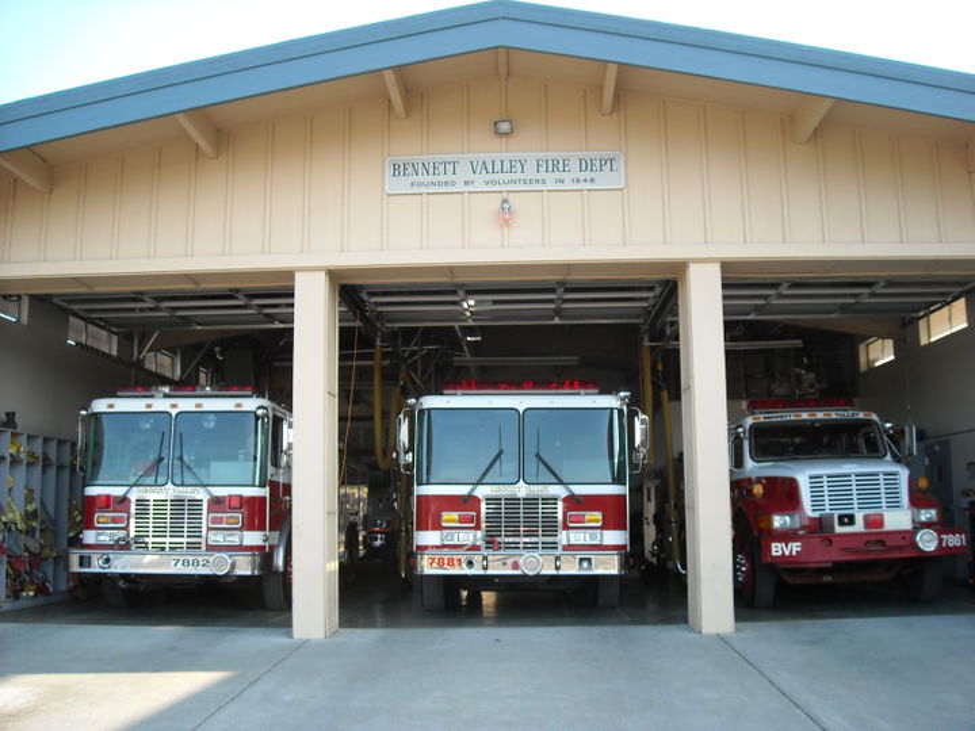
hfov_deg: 52.6
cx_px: 488
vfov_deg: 40.7
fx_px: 986
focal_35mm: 35
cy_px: 366
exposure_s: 1/250
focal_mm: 5.7
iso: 135
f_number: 2.8
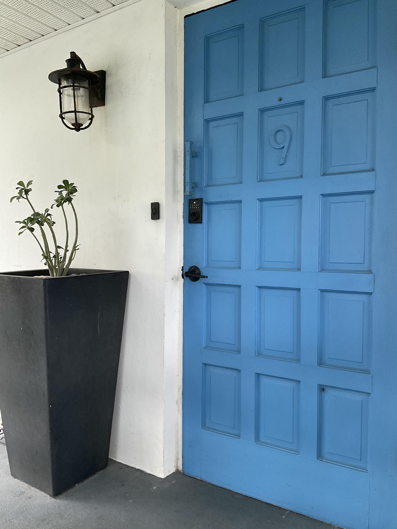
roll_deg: -0.8
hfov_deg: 48.2
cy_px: 264
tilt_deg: -1.9
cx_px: 198
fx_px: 443
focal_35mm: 29
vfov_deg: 61.7
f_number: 1.8
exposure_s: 1/60
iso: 50
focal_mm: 3
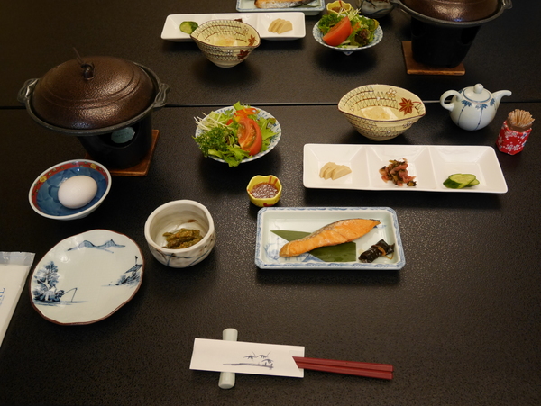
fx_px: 501
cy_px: 203
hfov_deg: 56.8
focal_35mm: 32
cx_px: 270
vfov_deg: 44.2
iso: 1250
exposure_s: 1/60
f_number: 4
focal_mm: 16
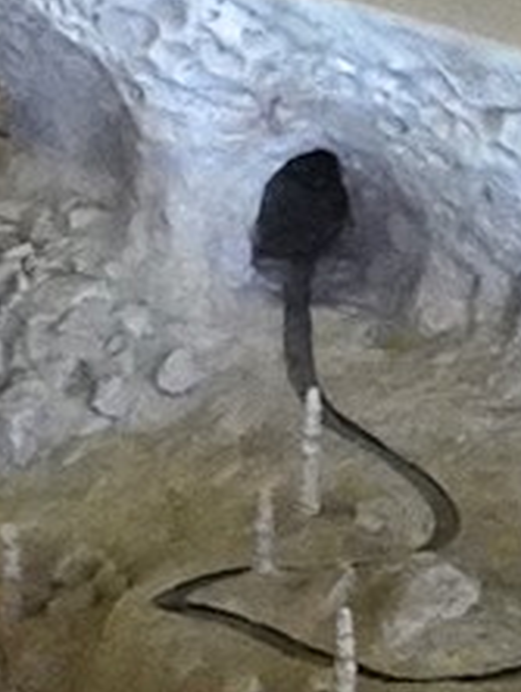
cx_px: -37
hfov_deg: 4.2
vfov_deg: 5.5
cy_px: 1107
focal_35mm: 355
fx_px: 7110
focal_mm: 41
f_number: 10
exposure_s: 1/100
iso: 12800
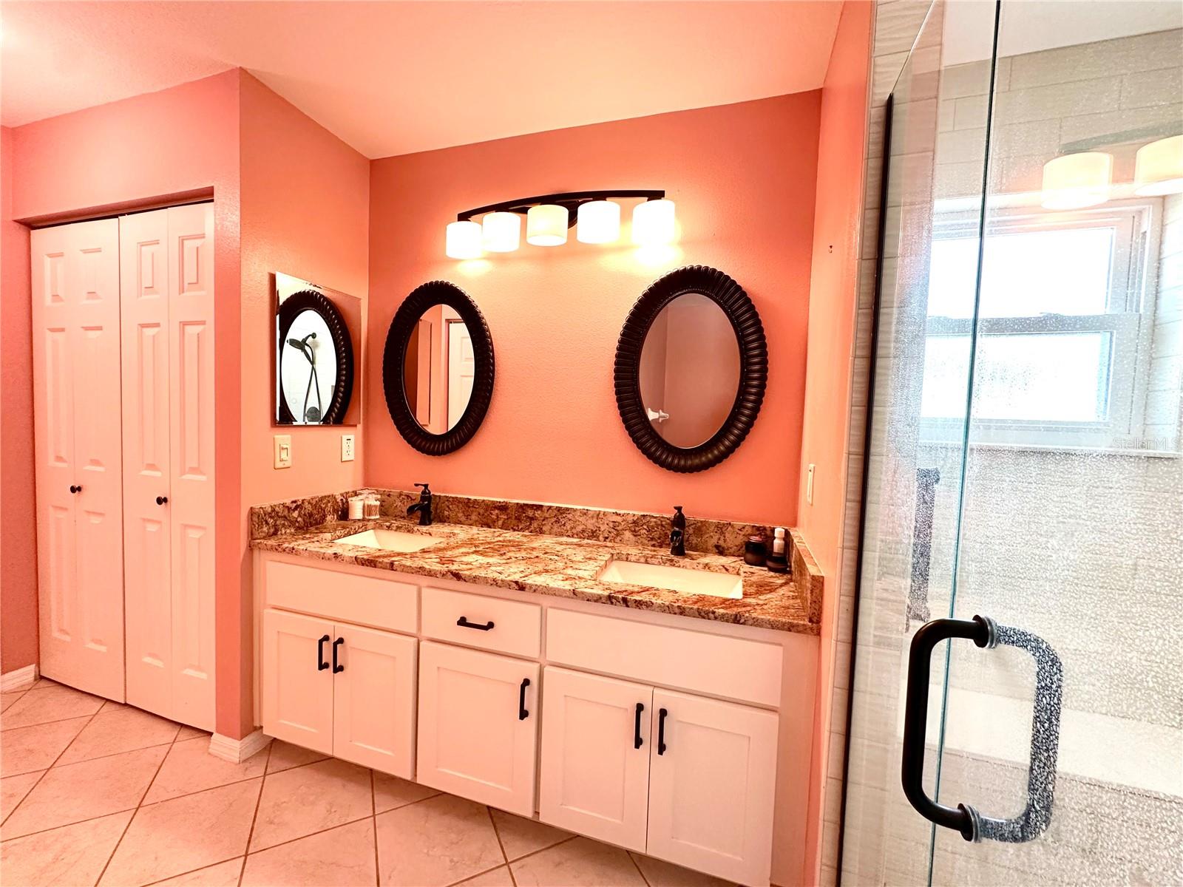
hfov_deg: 102.1
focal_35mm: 14
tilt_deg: -2.7
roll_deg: -2.2
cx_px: 592
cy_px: 444
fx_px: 478
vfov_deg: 85.7
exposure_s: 1/120
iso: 250
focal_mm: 2.22
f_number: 2.2
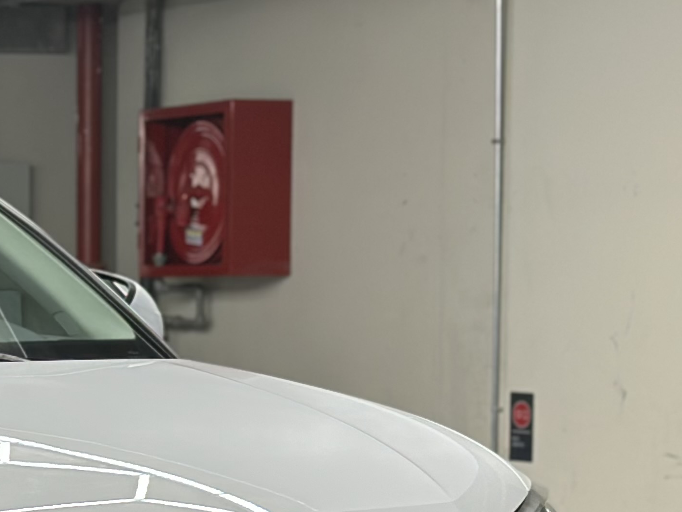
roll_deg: +1.0
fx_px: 2699
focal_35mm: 137
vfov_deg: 10.7
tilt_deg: -5.2
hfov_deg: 13.9
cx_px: -152
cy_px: 496
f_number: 1.78
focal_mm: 6.86
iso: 80
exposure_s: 1/100
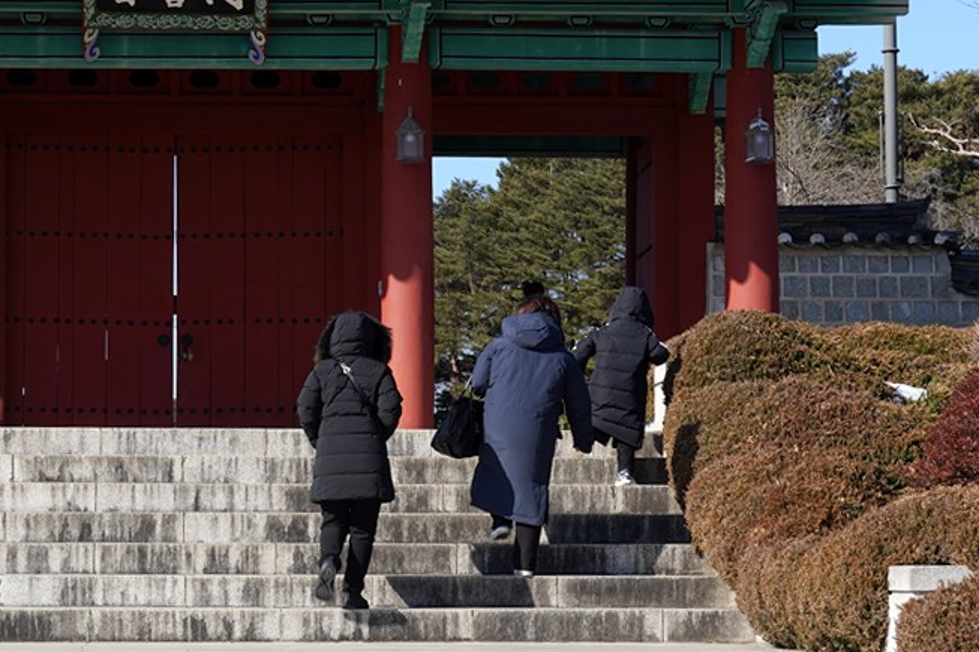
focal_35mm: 95
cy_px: 444
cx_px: 234
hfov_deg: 21.3
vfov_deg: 14.4
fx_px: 2583
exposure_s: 1/100
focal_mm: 31
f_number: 13
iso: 100
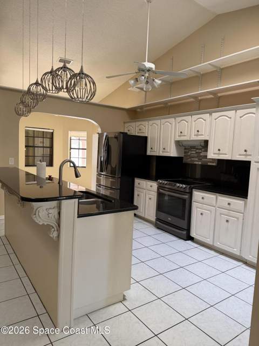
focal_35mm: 24
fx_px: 239
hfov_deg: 56.8
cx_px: 130
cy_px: 173
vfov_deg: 71.6
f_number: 1.78
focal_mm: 6.76
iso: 250
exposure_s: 1/60
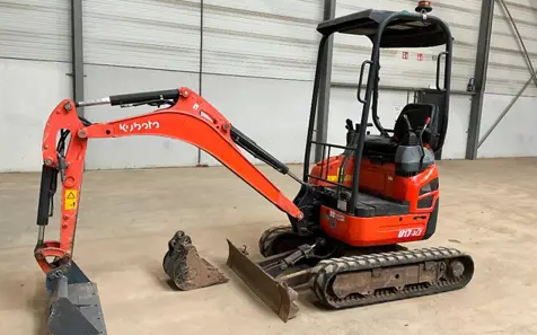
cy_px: 174
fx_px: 453
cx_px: 268
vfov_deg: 40.5
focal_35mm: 31
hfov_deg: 61.3
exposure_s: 1/60
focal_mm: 3
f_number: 1.8
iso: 100
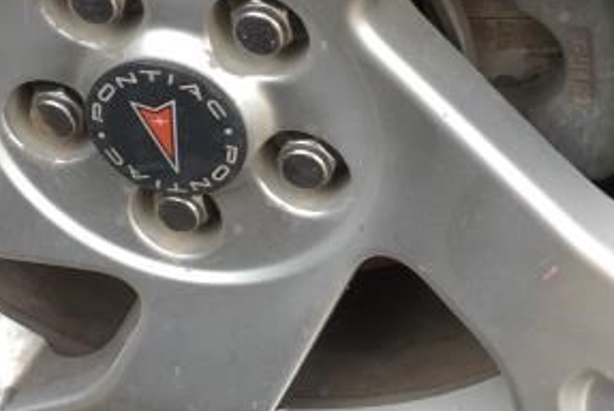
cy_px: 135
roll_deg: -0.3
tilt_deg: -41.4
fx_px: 1434
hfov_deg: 24.2
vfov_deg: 16.3
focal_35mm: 84
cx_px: 295
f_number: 2.2
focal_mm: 4.15
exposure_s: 1/120
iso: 50
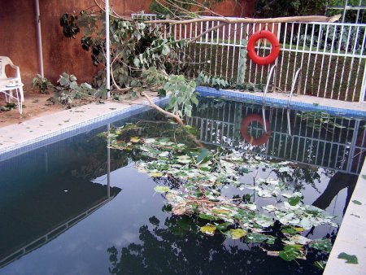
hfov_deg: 49.0
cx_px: 183
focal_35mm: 38
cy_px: 138
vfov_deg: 37.8
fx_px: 402
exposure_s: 1/60
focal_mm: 6.3
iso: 140
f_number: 2.8
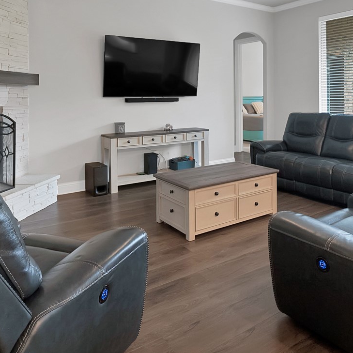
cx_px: 202
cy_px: 94
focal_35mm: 28
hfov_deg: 57.1
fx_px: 323
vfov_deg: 54.9
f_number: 9
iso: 640
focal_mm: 12
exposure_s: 1/5
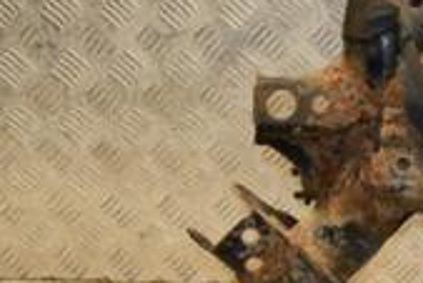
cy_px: 168
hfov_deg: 15.4
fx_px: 1376
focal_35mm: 117
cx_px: 731
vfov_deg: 11.7
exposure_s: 1/160
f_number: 5
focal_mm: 22
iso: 800
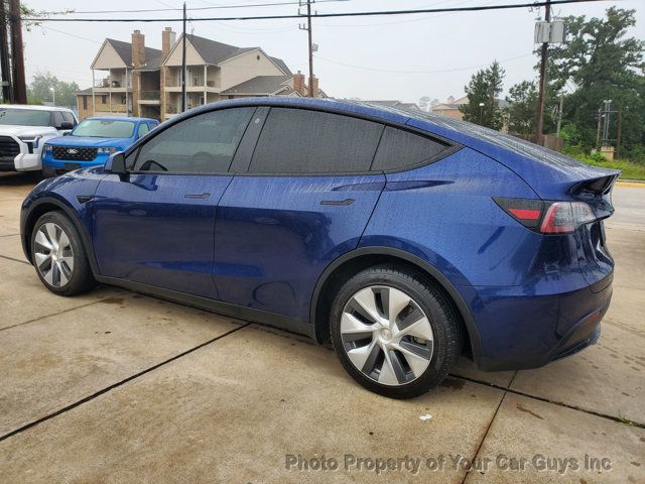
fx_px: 484
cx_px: 322
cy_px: 242
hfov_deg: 67.3
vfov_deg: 53.1
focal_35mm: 26
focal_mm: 4.3
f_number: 2.4
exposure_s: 1/266
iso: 50
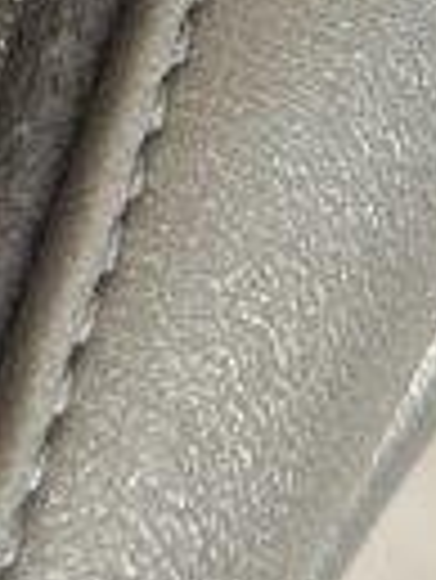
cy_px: -391
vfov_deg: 6.5
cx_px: -814
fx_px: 4996
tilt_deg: -55.9
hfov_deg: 4.8
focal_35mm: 298
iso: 64
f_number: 1.78
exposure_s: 1/138
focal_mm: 6.76
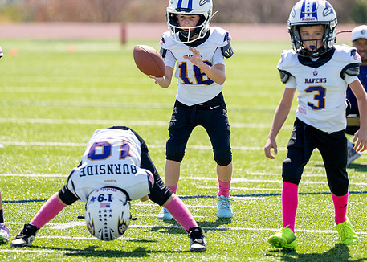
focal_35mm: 349
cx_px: 193
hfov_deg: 5.8
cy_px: 70
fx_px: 3636
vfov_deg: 4.1
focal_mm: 200
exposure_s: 1/4000
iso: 200
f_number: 2.8
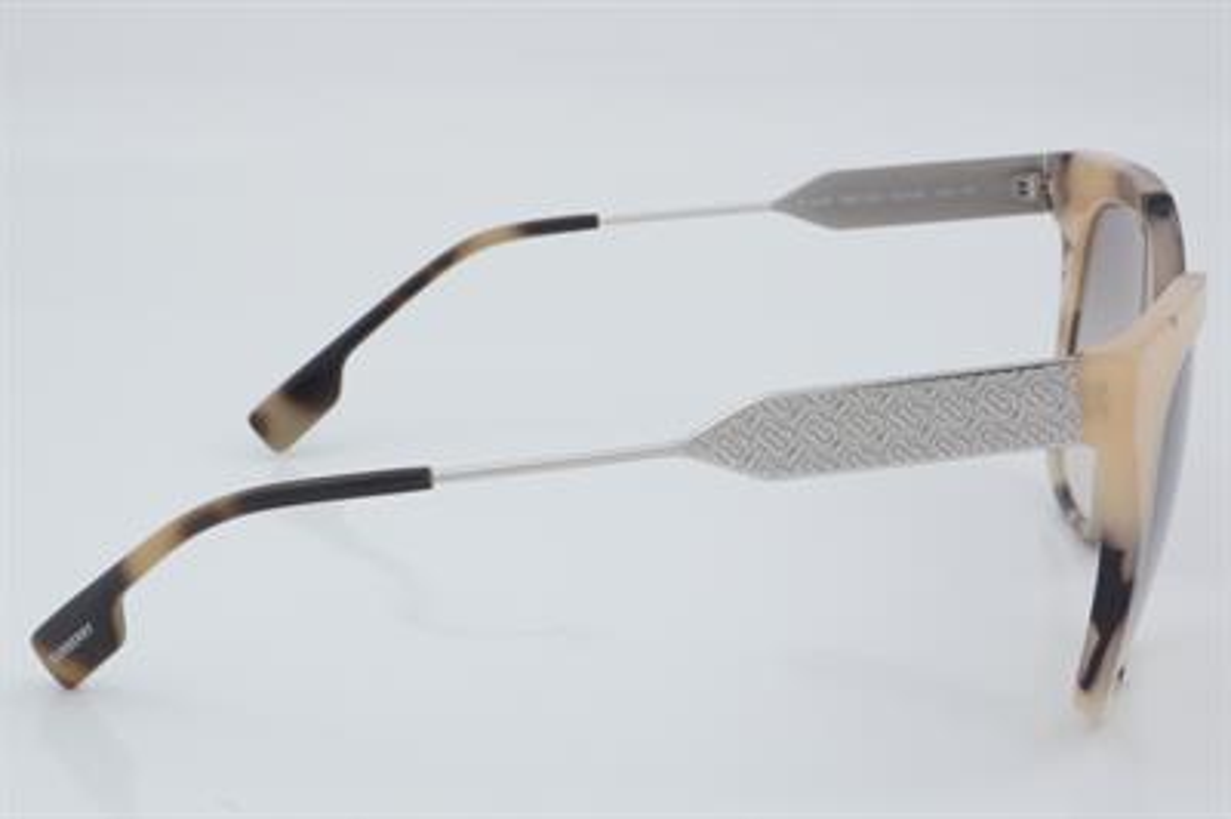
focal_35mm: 75
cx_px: 616
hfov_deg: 27.0
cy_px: 410
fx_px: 2562
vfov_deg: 18.2
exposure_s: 1/4
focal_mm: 50
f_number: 32
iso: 100
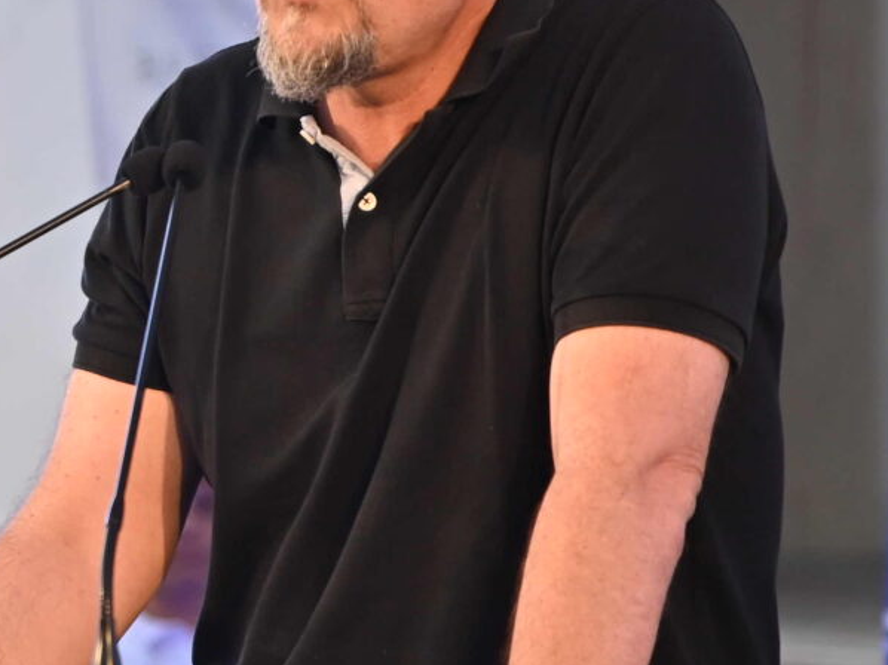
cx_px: -422
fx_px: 7385
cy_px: 94
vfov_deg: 5.2
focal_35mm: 288
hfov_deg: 6.8
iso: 500
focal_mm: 70
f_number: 2.8
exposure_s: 1/500
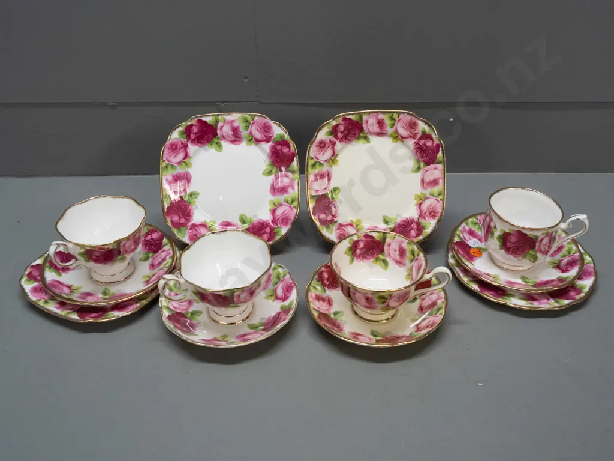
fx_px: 674
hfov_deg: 49.0
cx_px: 307
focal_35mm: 38
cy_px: 230
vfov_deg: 37.7
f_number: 5.6
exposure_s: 1/250
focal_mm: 19
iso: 3200
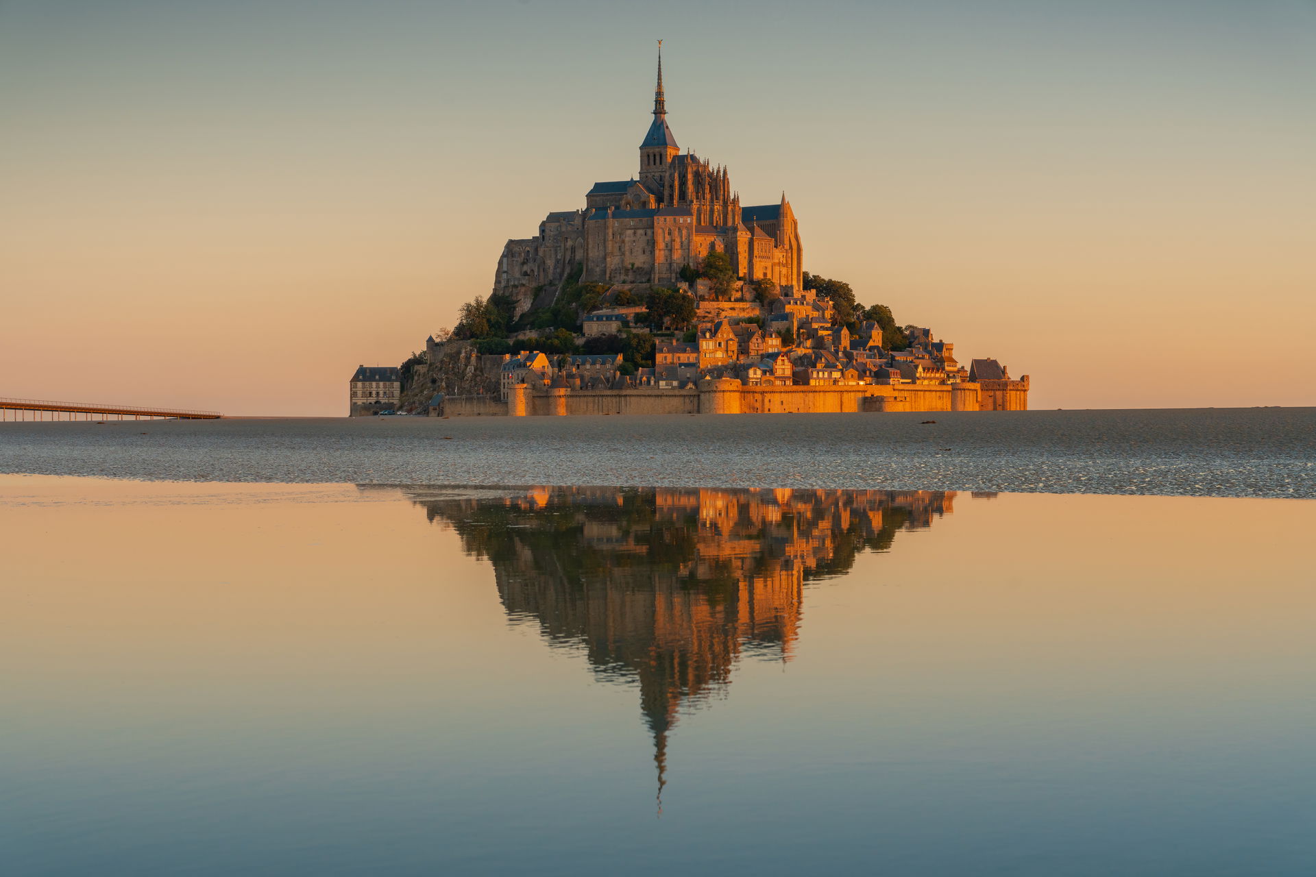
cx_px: 658
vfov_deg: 24.2
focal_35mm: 56
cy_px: 438
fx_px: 2047
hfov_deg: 35.6
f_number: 8
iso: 500
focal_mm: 56
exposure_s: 1/125
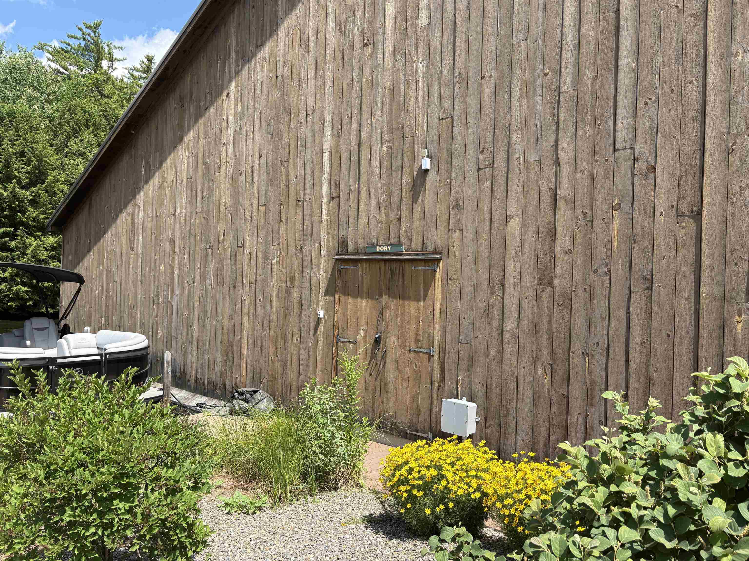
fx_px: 563
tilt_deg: -0.2
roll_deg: -1.8
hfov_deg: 67.3
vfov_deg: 53.1
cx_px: 374
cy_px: 280
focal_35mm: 26
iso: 50
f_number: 1.6
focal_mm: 5.96
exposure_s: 1/1420
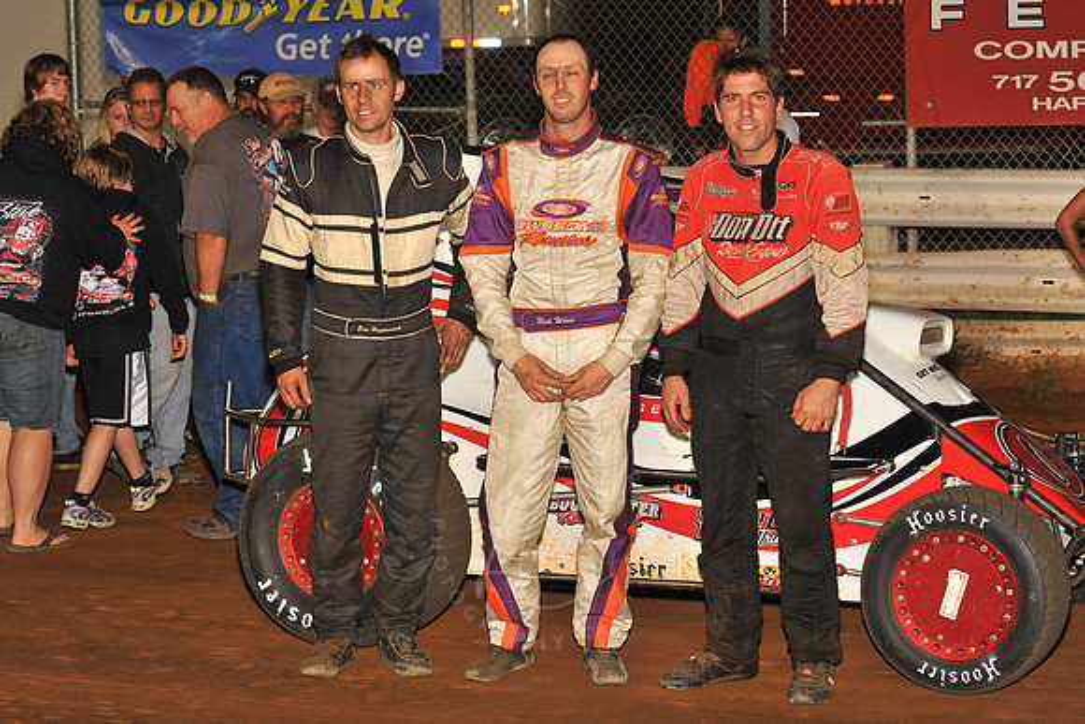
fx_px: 2412
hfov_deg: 25.4
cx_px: 542
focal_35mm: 80
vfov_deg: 17.1
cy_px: 362
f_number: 6.3
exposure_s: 1/320
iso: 500
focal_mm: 80
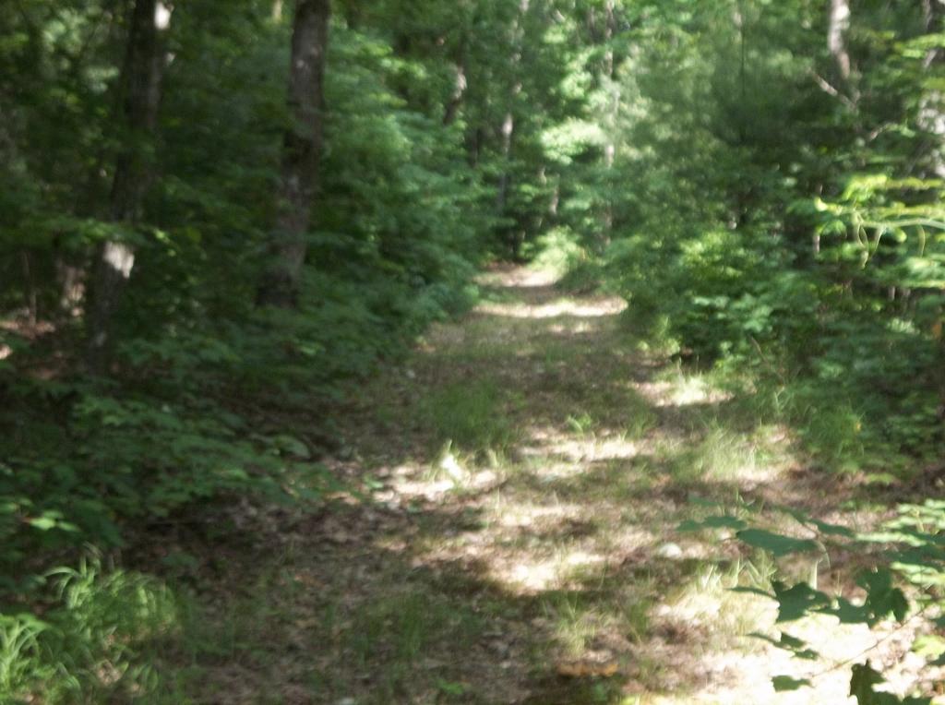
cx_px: 472
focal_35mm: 74
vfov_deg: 19.8
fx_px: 2016
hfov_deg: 26.4
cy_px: 352
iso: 160
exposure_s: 1/125
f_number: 3.9
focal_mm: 13.2
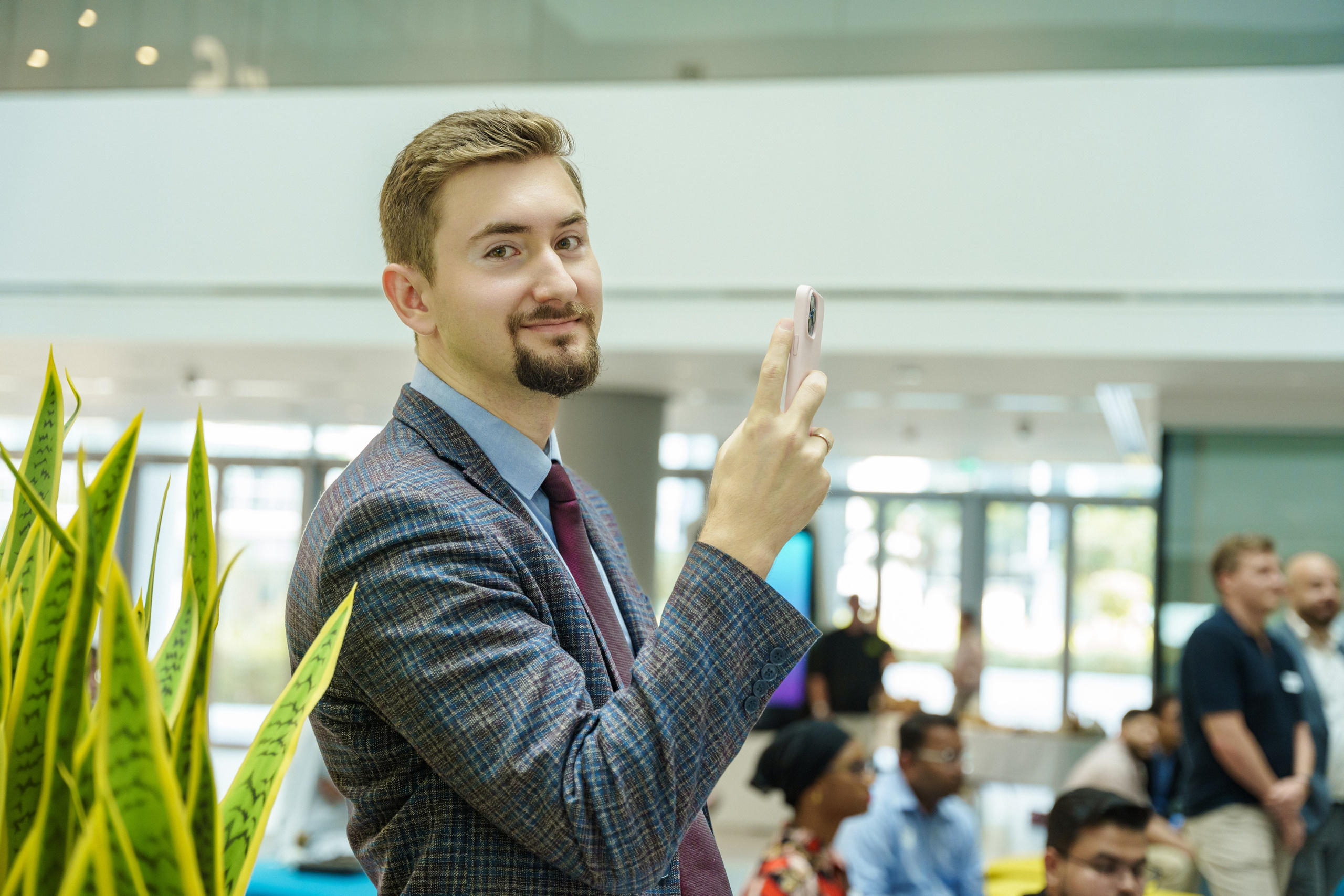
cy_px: 448
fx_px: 2042
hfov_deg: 36.4
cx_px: 672
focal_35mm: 55
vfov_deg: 24.8
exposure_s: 1/160
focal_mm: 54.7
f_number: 2.8
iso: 800
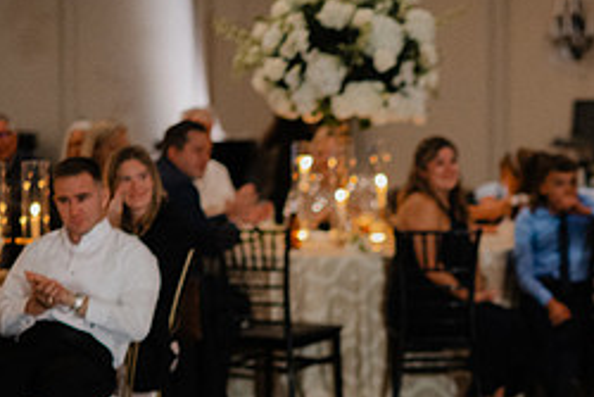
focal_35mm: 197
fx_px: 3252
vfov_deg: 6.9
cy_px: 446
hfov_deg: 10.3
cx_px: 611
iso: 2000
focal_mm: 85
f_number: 2
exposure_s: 1/160
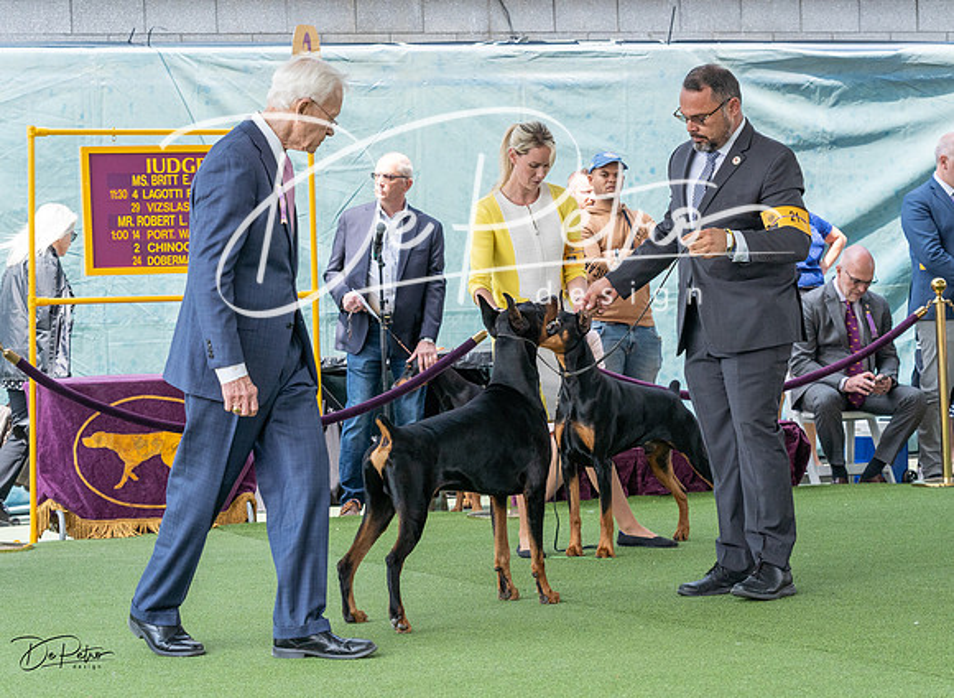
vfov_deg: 14.4
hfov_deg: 19.7
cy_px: 313
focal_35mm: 101
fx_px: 2754
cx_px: 477
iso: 1600
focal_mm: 86
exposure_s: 1/1000
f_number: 6.3
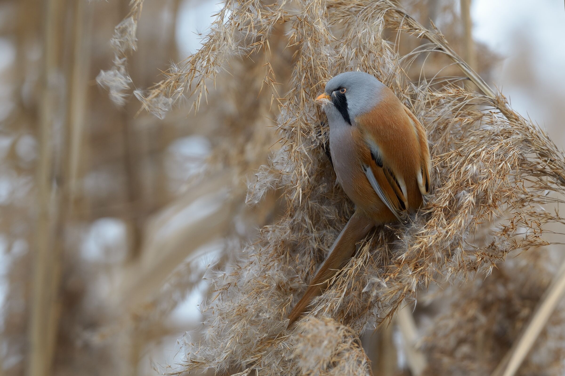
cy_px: 188
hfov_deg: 3.4
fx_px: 9416
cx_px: 282
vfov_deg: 2.3
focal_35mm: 600
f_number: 7.1
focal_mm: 600
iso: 1250
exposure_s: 1/500
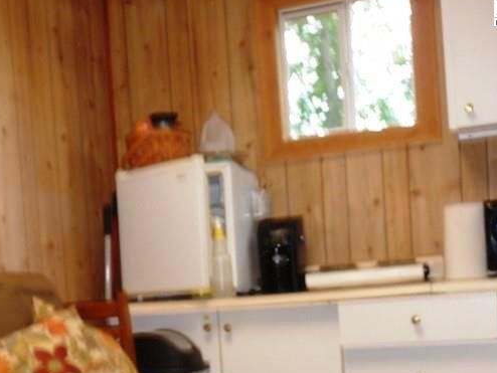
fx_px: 833
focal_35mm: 58
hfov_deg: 33.0
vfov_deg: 24.3
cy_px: 362
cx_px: 184
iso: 125
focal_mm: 4.7
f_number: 3.3
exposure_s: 1/8
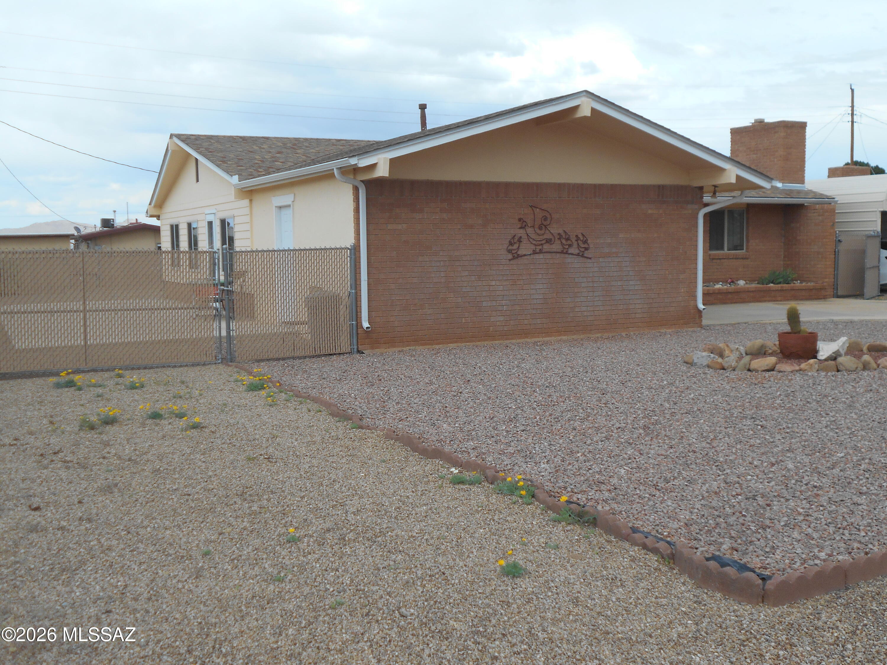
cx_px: 444
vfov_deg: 38.7
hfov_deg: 50.1
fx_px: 948
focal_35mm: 37
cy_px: 332
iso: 80
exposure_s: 1/640
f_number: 3.9
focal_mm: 6.7
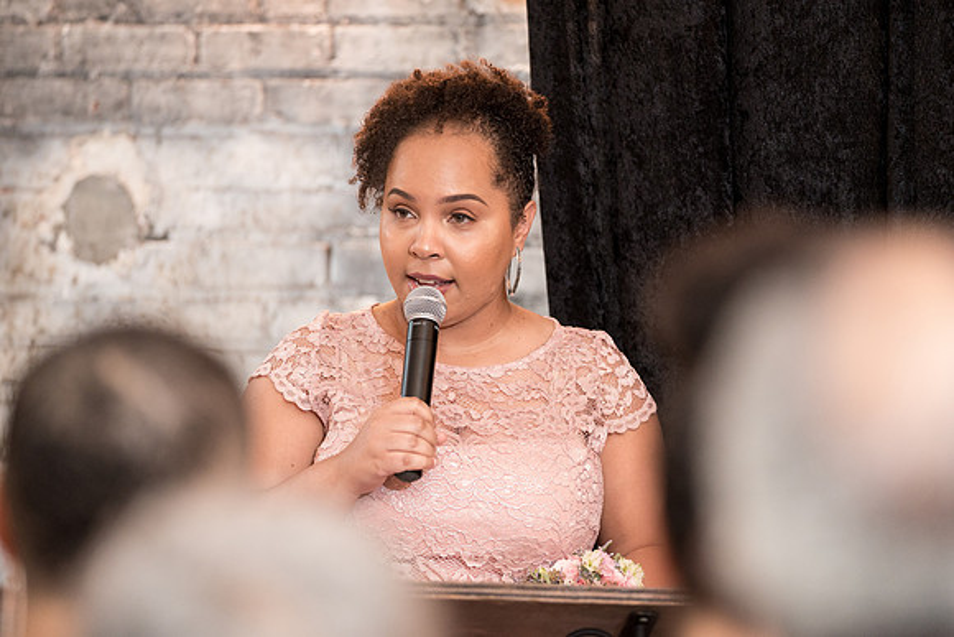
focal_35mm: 210
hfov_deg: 9.8
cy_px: 360
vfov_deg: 6.6
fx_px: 5560
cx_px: 496
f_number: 2.8
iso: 2000
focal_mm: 182
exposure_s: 1/100
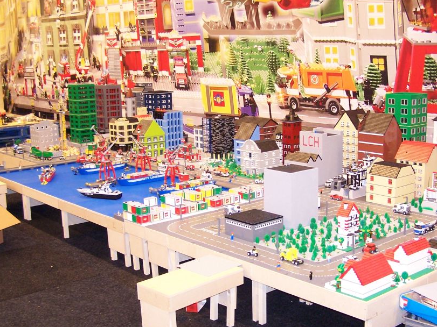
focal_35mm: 48
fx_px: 606
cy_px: 185
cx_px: 247
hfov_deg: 39.6
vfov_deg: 30.2
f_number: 2.8
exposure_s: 1/6
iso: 140
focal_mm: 6.3
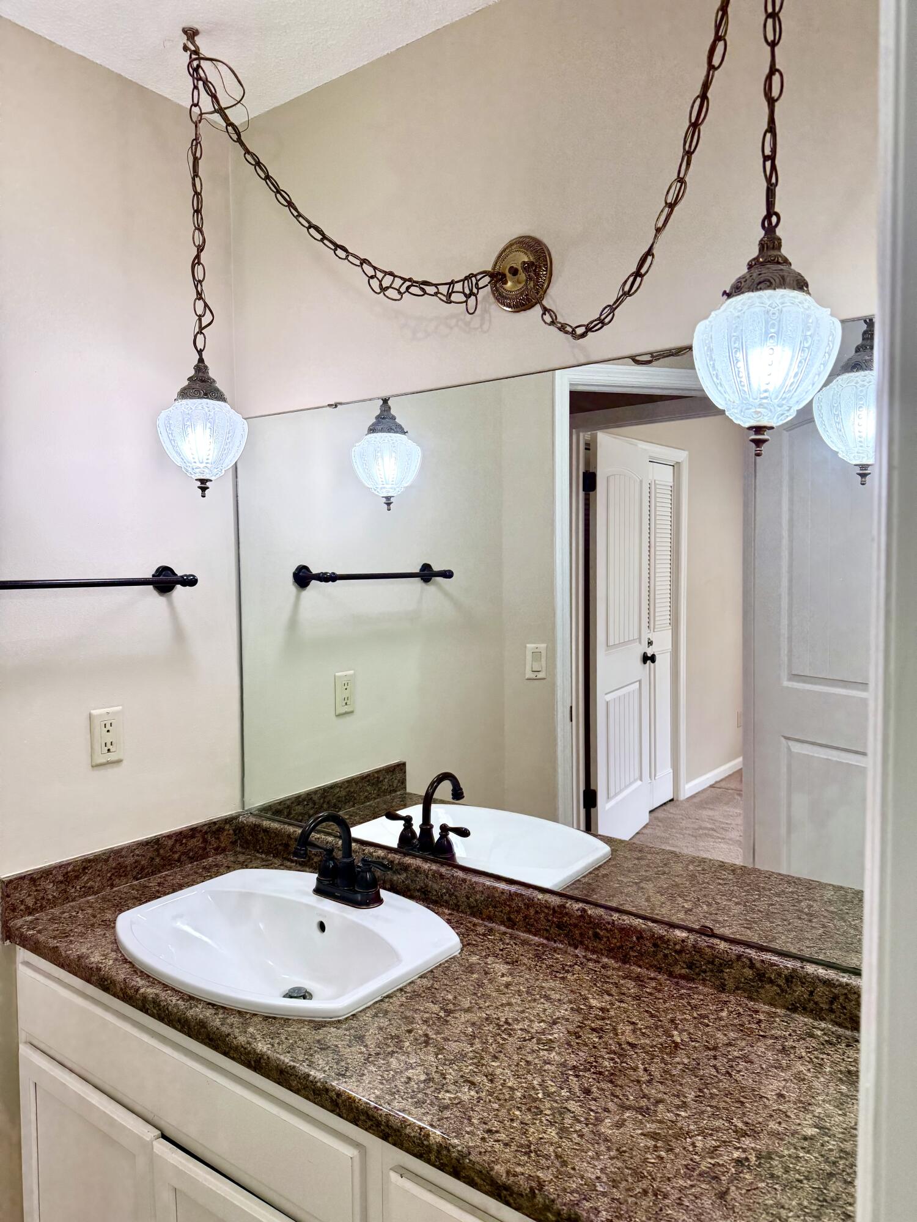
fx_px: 848
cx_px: 458
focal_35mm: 24
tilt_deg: -4.2
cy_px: 611
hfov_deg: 56.8
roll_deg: -1.7
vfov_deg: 71.6
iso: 160
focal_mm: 6.76
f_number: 1.78
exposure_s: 1/234
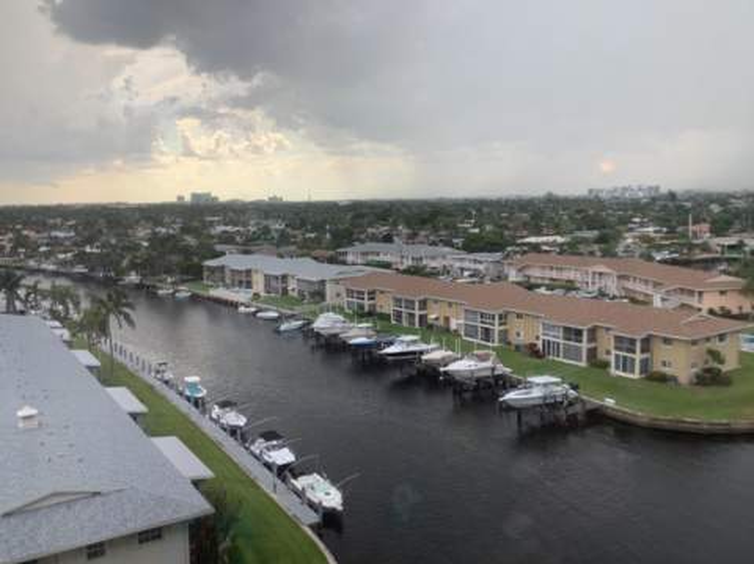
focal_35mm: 31
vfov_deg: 45.4
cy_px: 282
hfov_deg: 58.4
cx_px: 377
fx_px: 675
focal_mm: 3.3
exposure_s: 1/120
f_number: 2.4
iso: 25
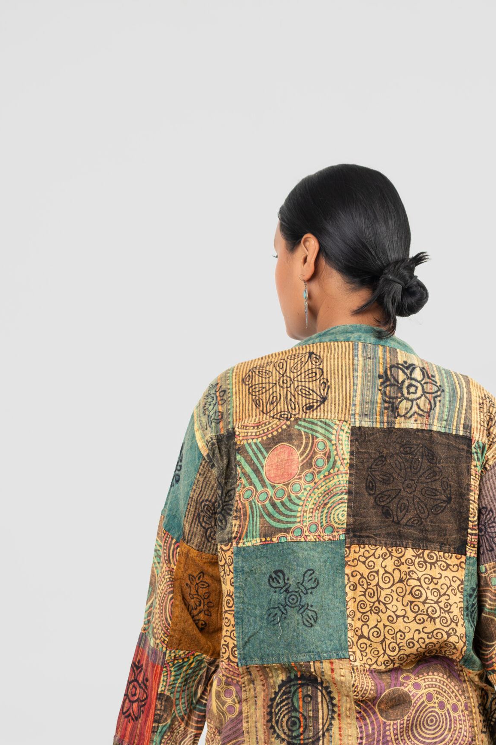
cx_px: 347
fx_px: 2624
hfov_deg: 10.8
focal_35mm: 127
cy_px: 474
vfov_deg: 16.1
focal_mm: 86
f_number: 4
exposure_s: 1/200
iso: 200
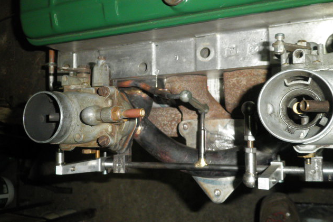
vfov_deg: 35.0
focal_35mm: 38
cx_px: 167
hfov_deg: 50.7
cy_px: 97
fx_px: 351
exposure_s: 1/50
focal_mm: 6.4
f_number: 3.1
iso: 160
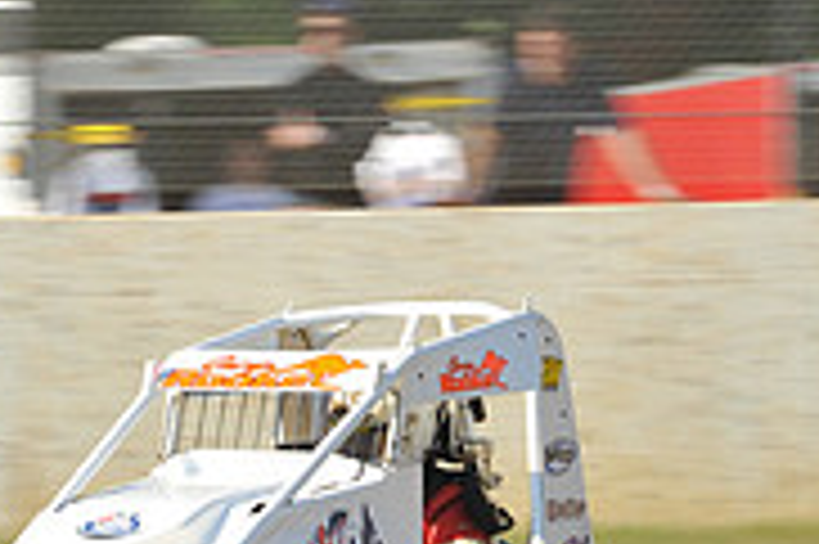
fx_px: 14160
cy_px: 647
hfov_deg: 3.3
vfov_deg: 2.2
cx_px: 50
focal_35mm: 623
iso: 320
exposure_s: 1/320
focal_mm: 195
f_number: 10
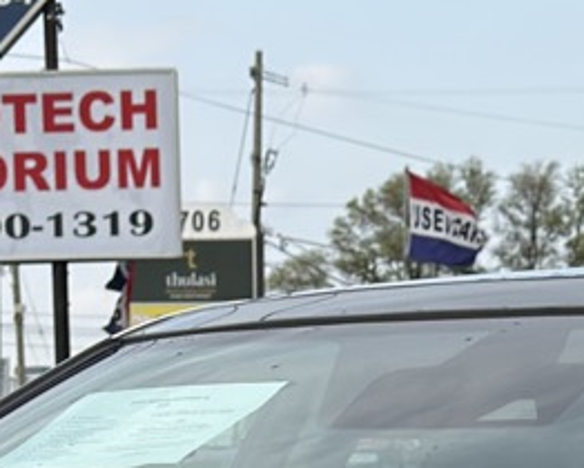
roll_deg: -0.1
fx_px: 3615
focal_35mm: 209
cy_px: 1036
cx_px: 239
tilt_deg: -8.5
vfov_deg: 7.1
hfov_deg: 9.2
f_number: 1.78
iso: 64
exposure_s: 1/2033
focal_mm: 6.76
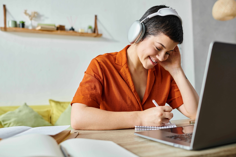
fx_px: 229
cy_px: 78
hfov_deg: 54.4
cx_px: 118
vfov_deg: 37.9
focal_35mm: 35
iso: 200
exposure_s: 1/200
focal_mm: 35
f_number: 3.2
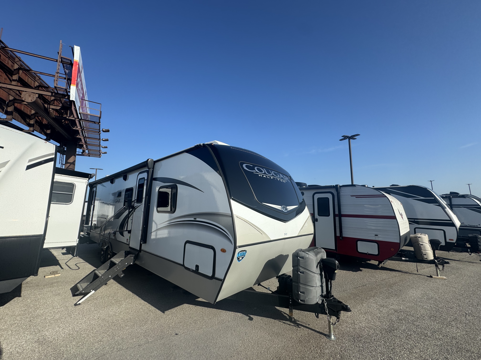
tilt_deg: +6.8
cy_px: 180
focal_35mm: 14
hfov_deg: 102.1
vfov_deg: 85.7
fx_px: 195
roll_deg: +0.3
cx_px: 240
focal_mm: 2.22
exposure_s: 1/1976
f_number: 2.2
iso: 50
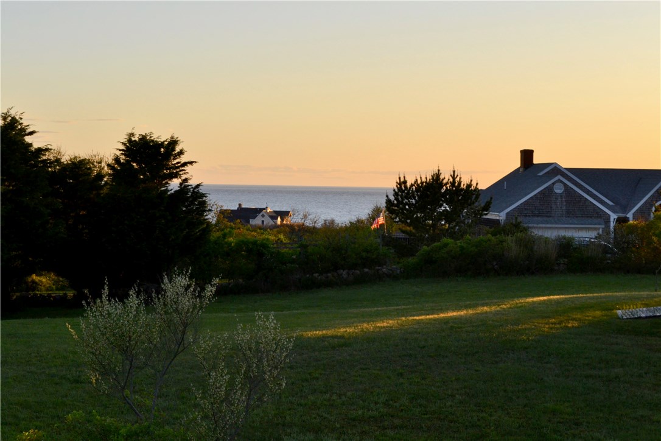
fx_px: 1515
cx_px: 330
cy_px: 220
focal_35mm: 82
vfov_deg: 16.6
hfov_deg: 24.6
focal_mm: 55
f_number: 13
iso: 400
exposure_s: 1/200
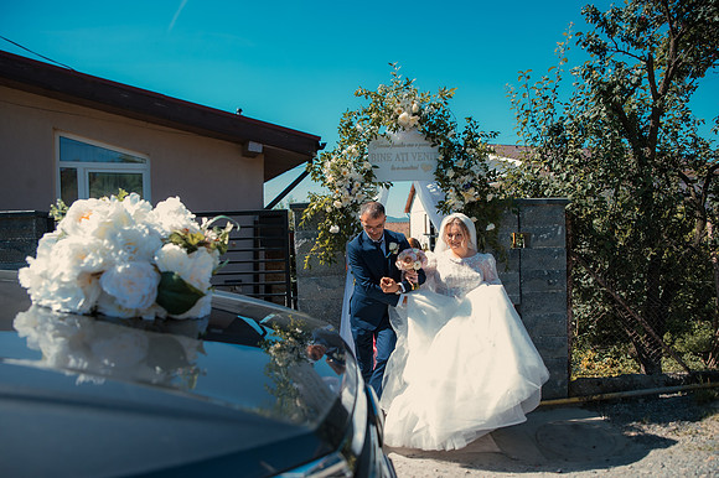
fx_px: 479
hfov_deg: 73.8
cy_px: 239
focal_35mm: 24
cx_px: 360
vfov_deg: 53.1
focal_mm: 24
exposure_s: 1/500
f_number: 3.5
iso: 200
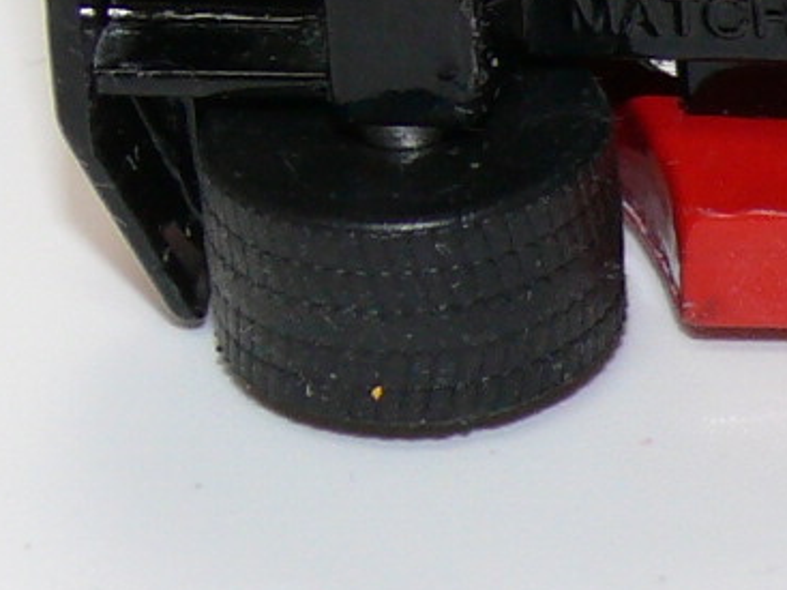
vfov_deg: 3.9
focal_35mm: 379
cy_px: -444
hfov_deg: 5.1
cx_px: 1482
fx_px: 8614
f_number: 4
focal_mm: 12.3
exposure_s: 1/30
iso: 100
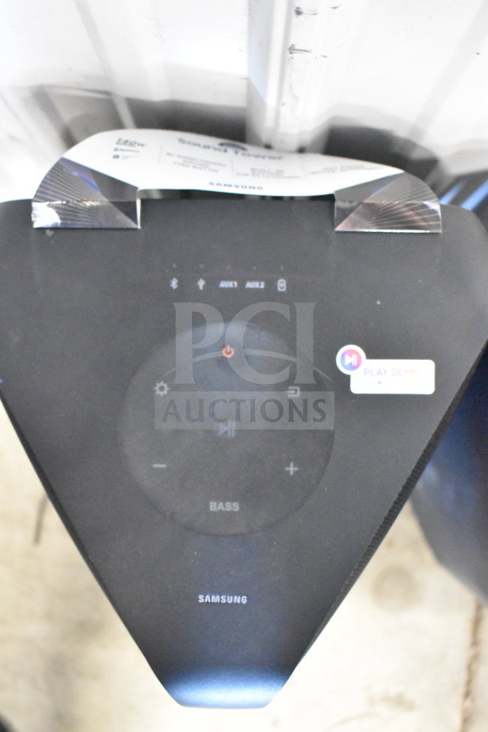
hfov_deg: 34.2
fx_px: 793
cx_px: 244
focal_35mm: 39
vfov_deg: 49.6
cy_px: 366
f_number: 4
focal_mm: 26
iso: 20000
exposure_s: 1/40
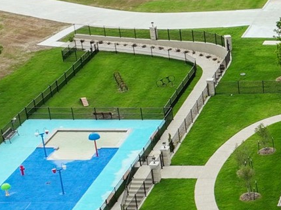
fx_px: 932
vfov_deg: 12.8
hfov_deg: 15.7
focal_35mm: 115
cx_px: 424
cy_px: 174
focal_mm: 12.29
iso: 140
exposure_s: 1/1000
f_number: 2.8
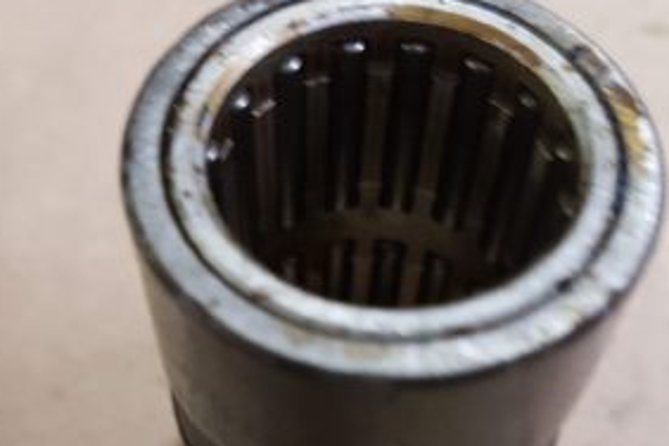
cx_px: 292
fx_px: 892
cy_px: 381
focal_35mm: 48
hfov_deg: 41.0
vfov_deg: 27.3
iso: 200
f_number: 1.7
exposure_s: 1/10
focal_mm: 4.2
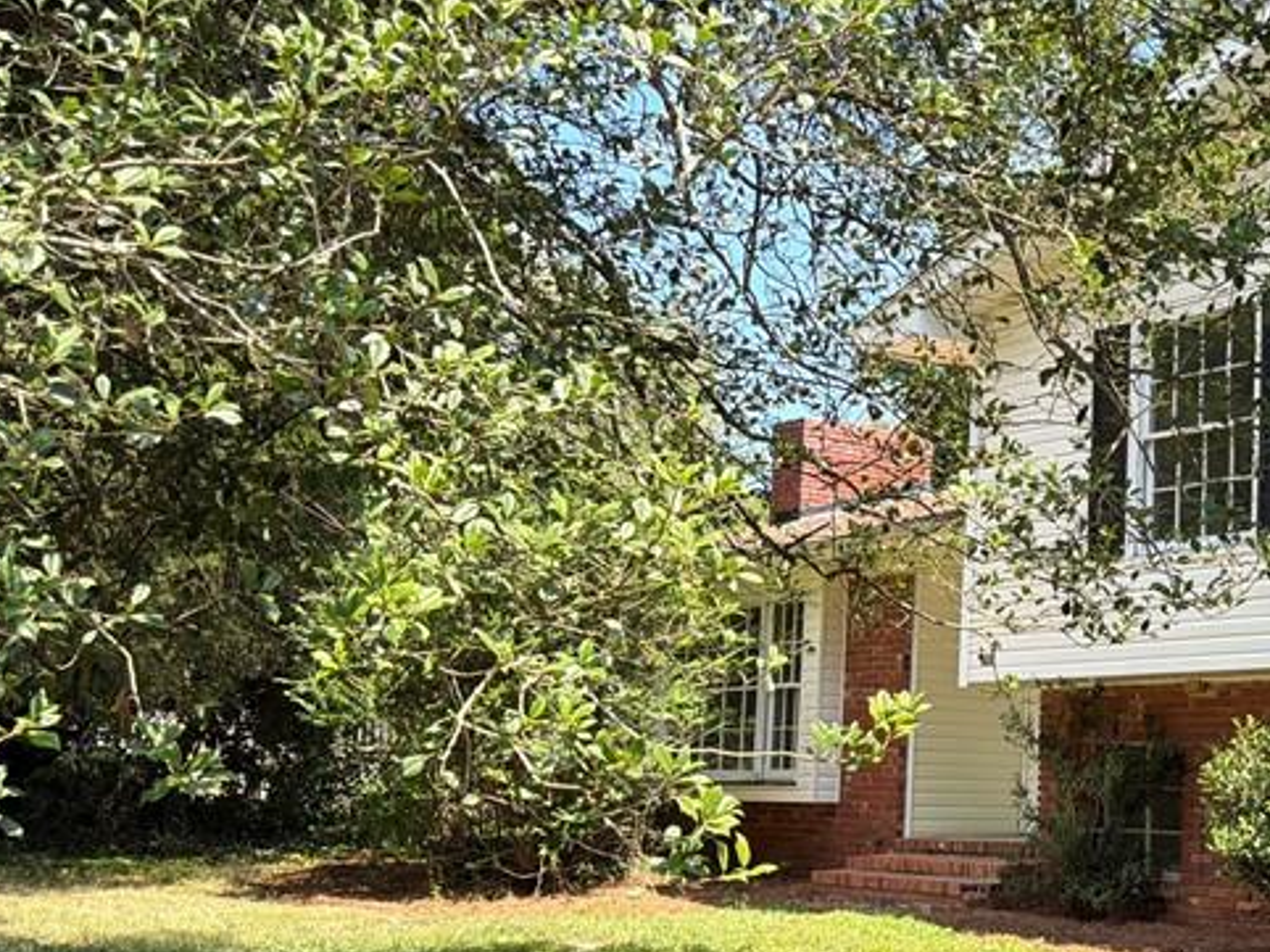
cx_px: 1230
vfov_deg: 28.4
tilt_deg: +4.9
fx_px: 1870
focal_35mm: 51
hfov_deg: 34.6
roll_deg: -0.6
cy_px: 588
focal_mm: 6.76
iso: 80
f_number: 1.78
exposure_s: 1/1361
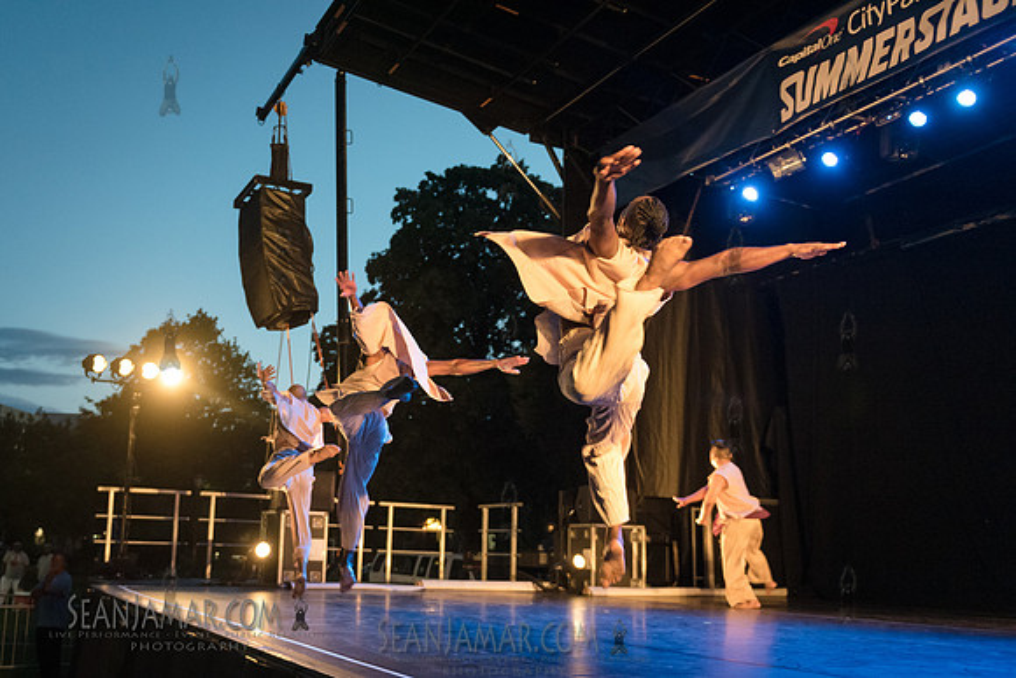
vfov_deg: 36.6
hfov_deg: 52.6
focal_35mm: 36
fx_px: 1024
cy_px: 384
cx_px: 440
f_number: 2.8
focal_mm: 32
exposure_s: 1/250
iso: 5000
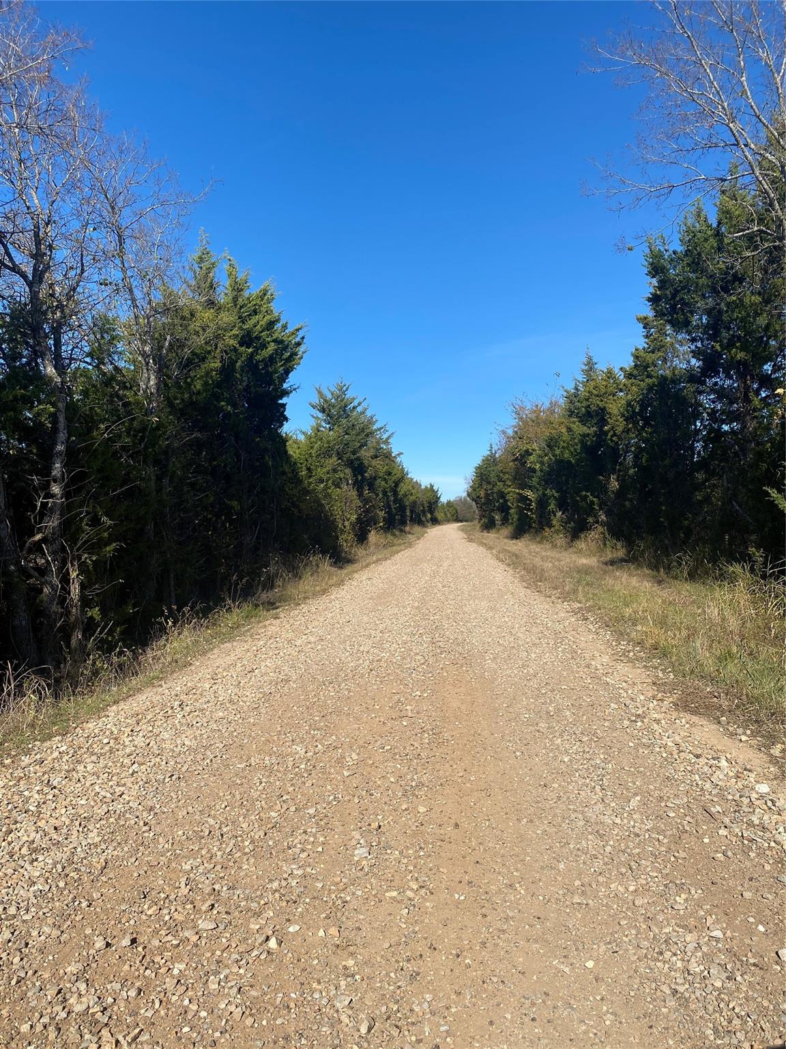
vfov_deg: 67.3
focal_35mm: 26
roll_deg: +1.7
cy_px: 524
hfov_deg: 53.1
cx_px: 393
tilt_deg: +0.7
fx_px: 787
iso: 32
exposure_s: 1/3205
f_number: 1.8
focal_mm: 4.25
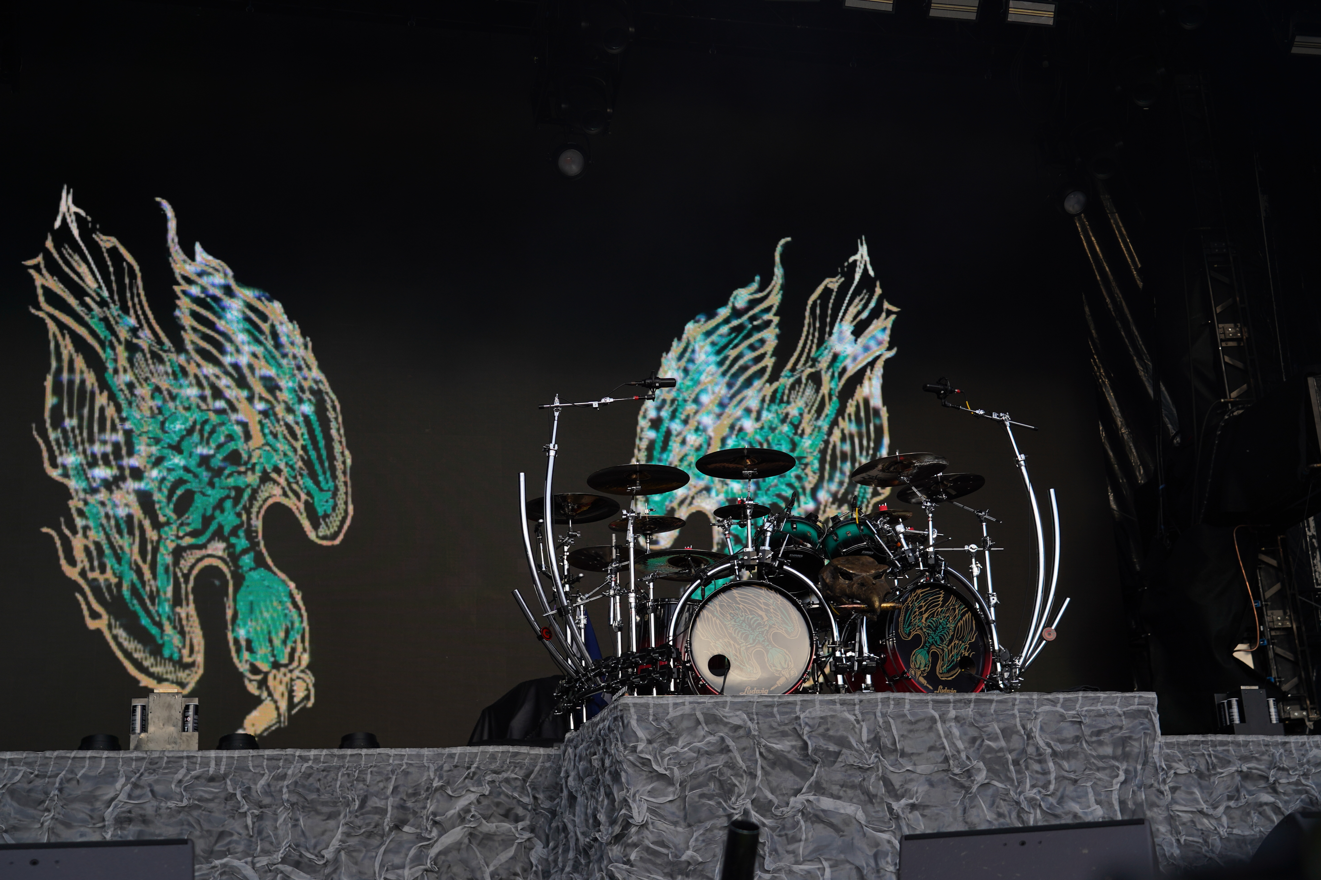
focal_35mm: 48
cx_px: 653
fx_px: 1761
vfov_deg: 28.1
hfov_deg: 41.1
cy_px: 437
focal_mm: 47
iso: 100
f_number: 4.5
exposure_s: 1/60
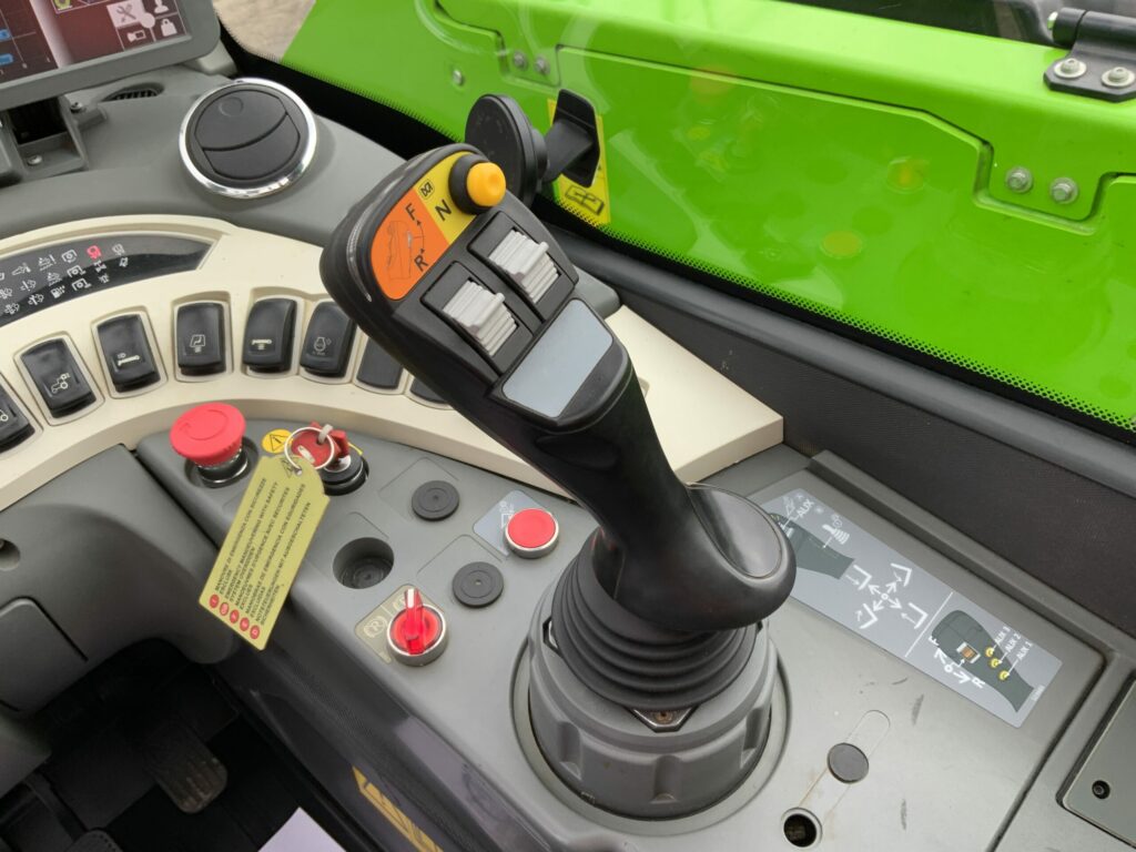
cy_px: 426
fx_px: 952
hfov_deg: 61.7
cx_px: 568
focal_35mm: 29
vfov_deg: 48.2
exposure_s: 1/122
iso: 20
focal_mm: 3
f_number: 1.8
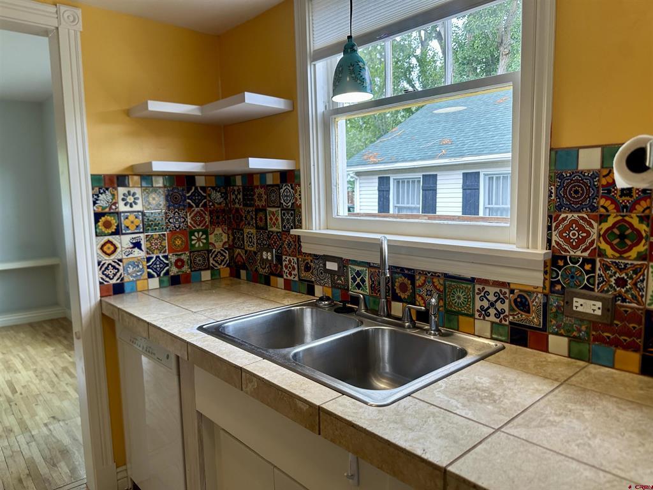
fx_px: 453
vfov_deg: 56.8
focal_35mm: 24
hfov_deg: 71.6
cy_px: 245
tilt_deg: -7.4
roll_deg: +0.8
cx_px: 326
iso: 80
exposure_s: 1/120
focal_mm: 6.86
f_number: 1.78
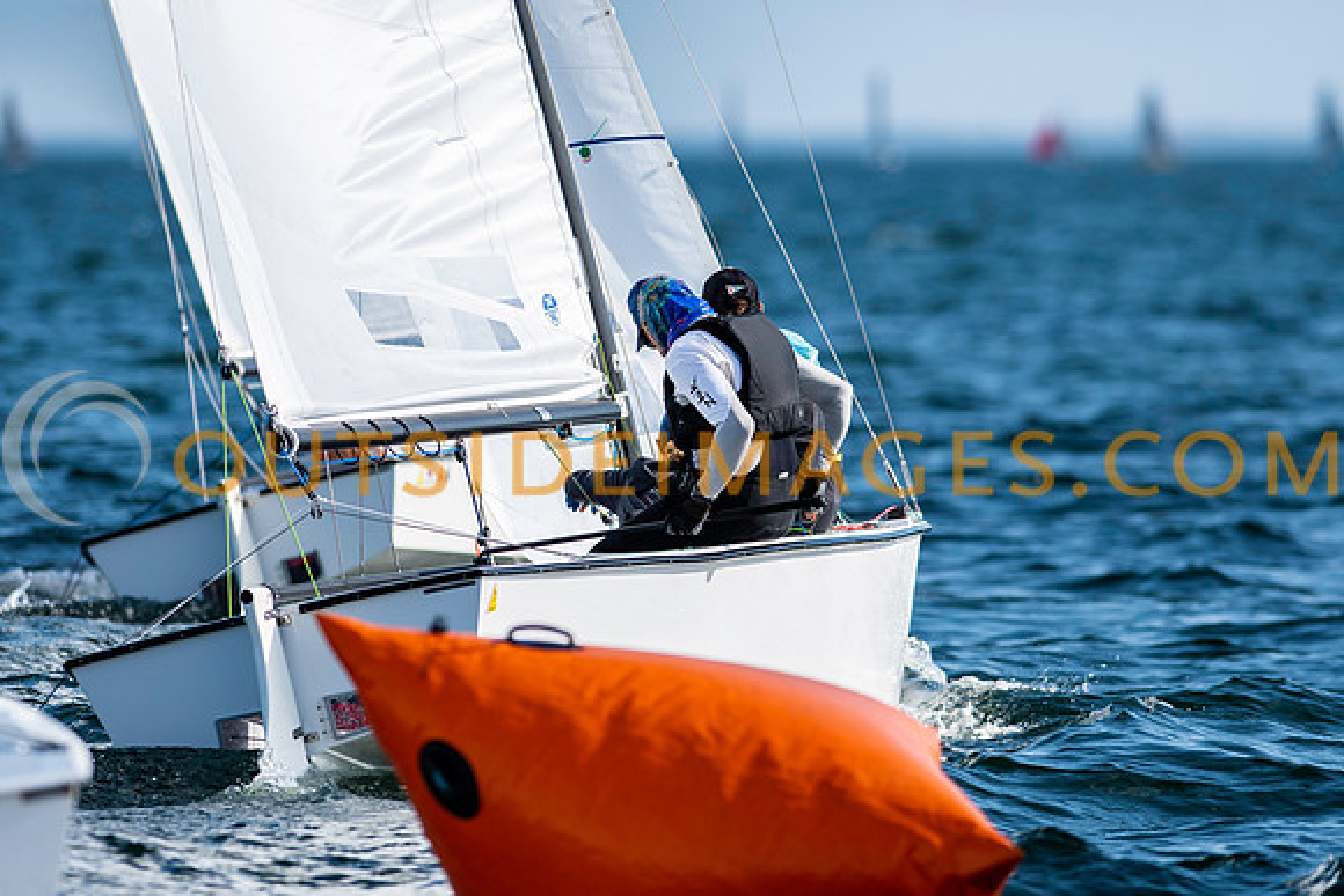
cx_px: 672
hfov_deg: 4.4
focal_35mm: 469
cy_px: 448
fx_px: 17500
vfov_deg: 2.9
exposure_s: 1/3200
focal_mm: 300
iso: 200
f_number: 5
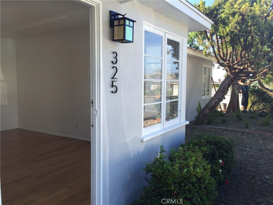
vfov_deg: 48.2
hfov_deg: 61.7
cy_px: 102
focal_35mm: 29
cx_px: 136
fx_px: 229
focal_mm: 4.15
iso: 32
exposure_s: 1/534
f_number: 2.2
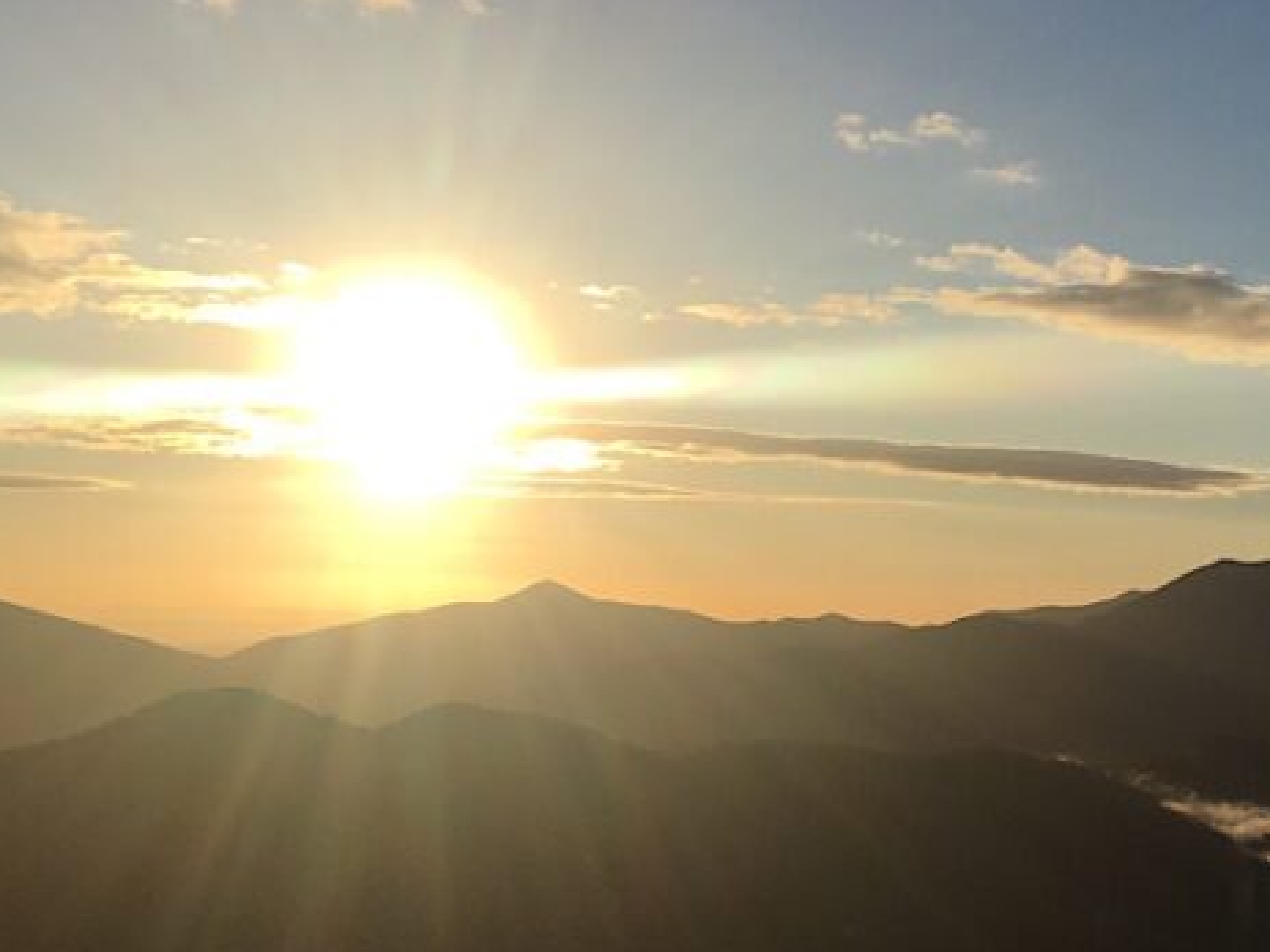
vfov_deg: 22.8
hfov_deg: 29.1
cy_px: 651
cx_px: 1128
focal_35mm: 64
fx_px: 2348
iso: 25
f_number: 2.2
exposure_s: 1/4808
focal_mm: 4.15
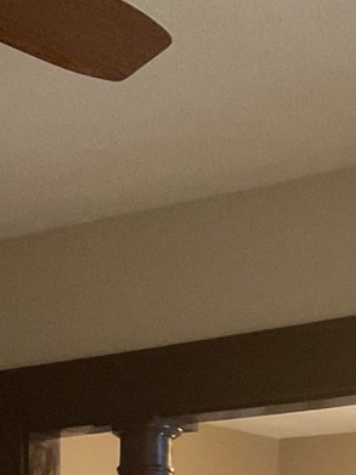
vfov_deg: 15.5
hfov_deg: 13.0
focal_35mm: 114
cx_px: 196
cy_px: 773
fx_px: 1564
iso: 500
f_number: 1.8
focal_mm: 3
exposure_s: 1/30
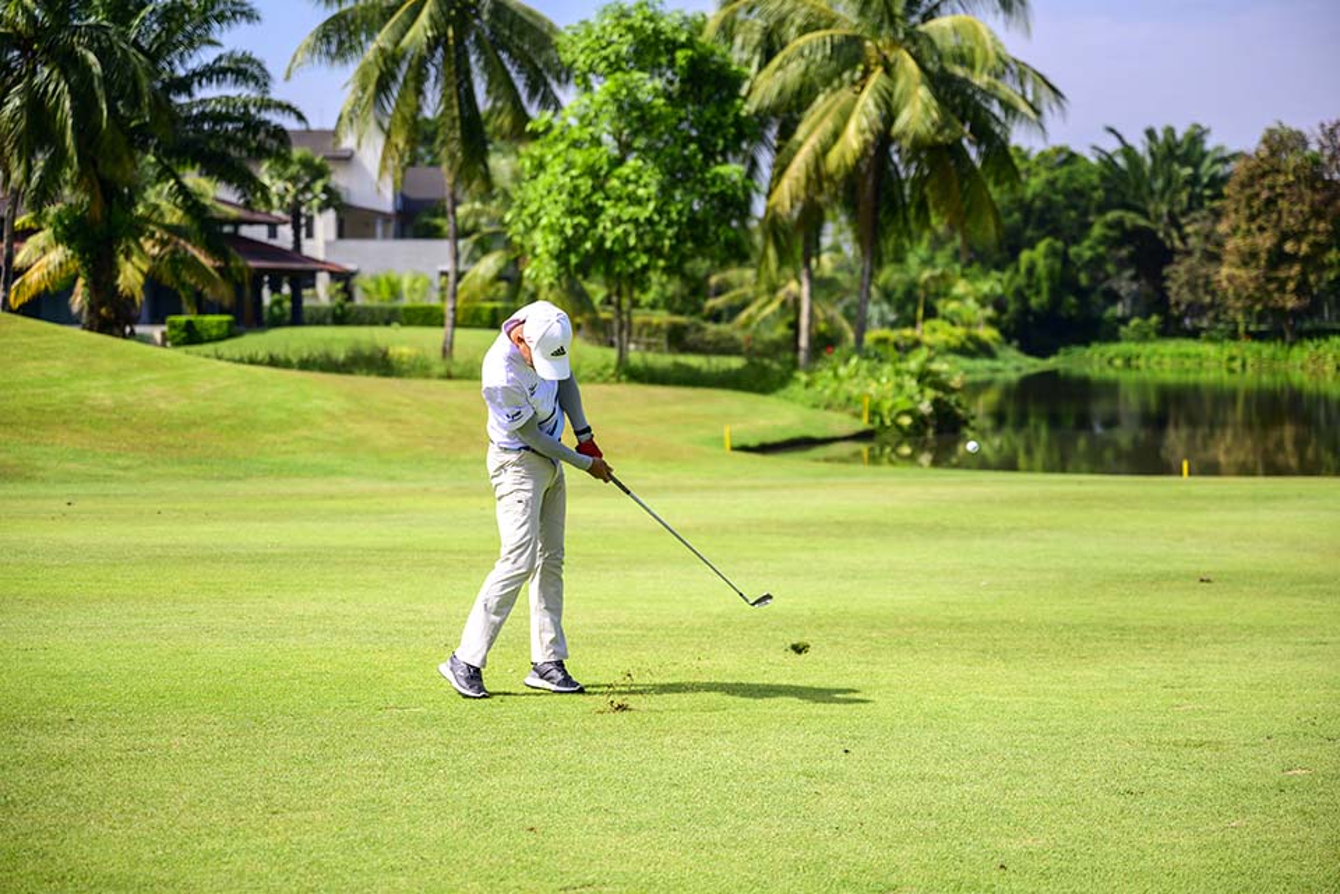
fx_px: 2605
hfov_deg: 28.8
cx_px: 670
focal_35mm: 70
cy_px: 447
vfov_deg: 19.5
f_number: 2.8
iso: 180
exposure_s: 1/5000
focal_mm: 70
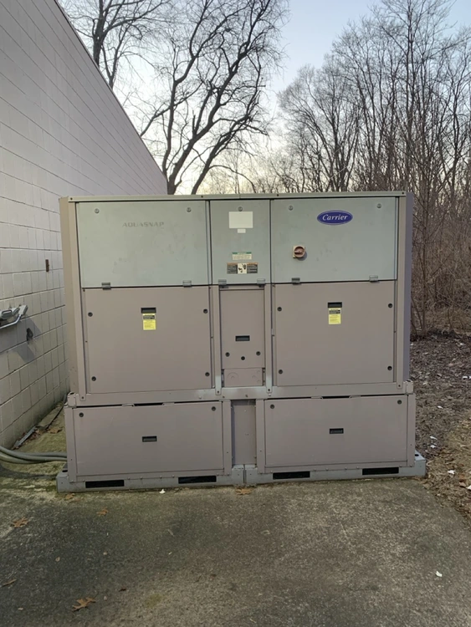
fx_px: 471
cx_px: 236
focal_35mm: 26
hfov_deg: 53.1
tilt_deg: -6.9
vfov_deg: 67.3
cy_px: 314
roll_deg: -0.2
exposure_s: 1/60
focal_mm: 4.25
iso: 125
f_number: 1.8
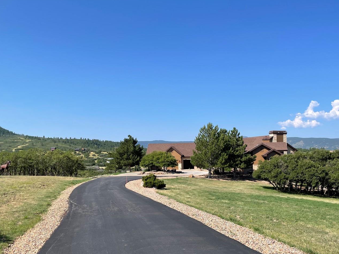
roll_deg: +1.0
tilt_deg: +0.2
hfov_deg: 55.3
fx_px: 323
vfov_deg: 42.6
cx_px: 184
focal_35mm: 33
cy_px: 158
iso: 32
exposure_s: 1/3509
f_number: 1.6
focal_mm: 4.2
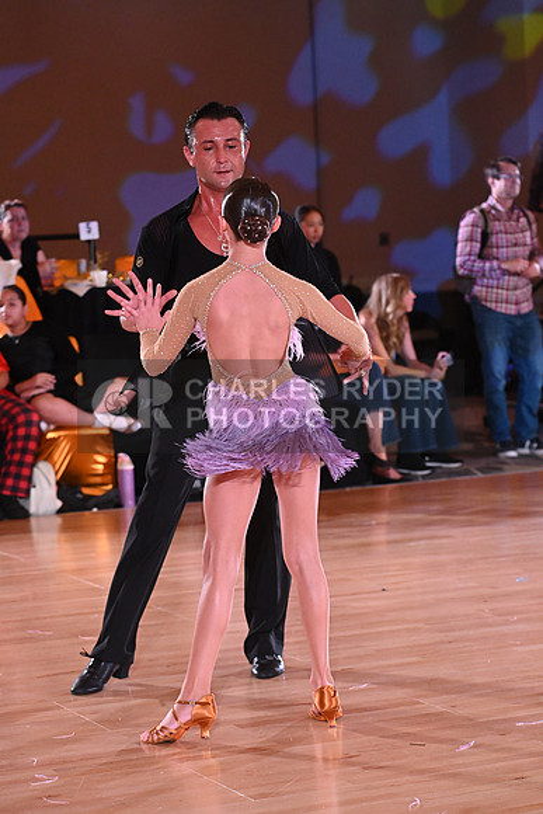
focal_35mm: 105
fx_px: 2374
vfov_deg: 19.5
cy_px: 407
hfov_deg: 13.0
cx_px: 272
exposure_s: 1/400
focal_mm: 105
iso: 5000
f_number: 5
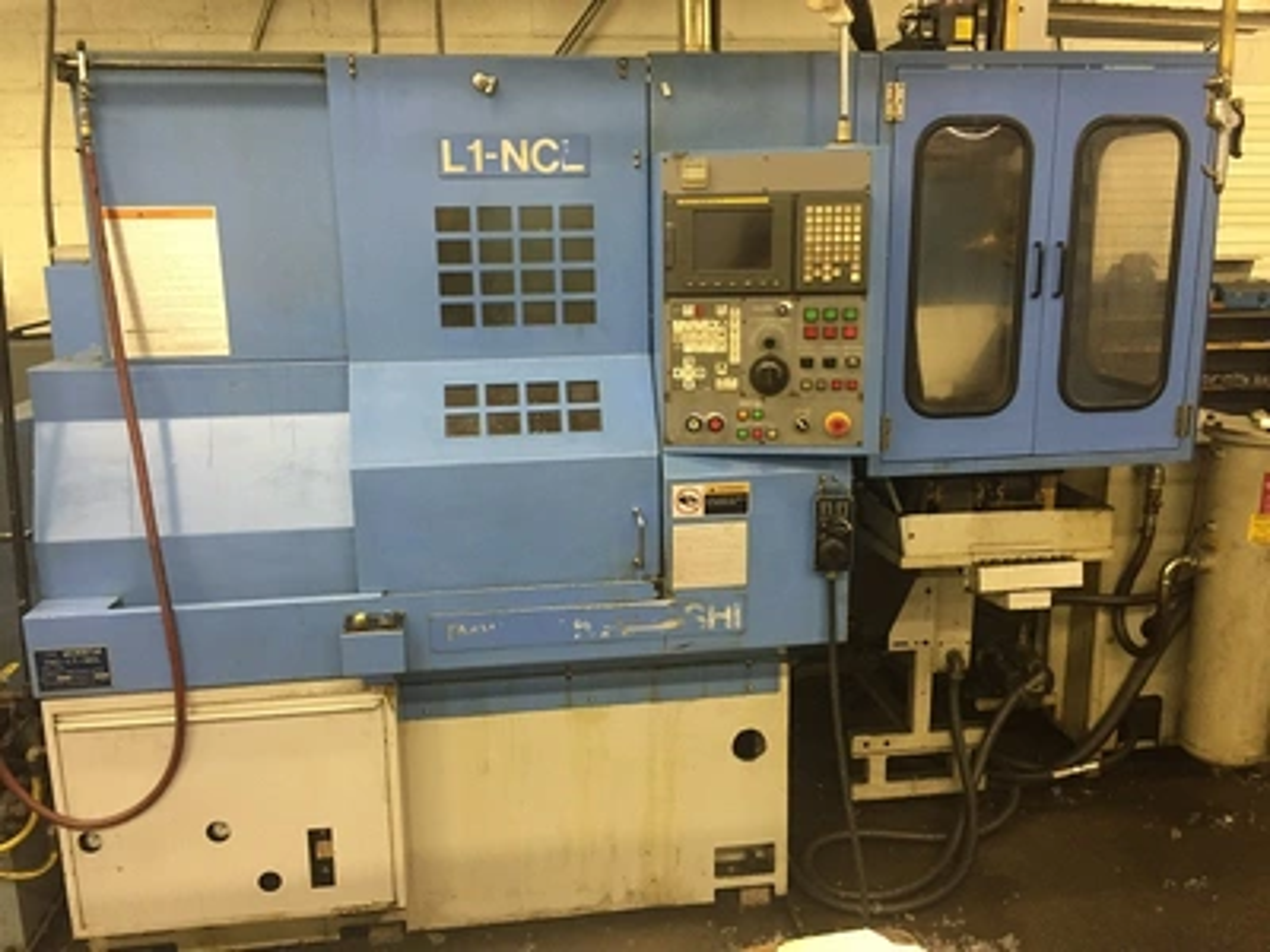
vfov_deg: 48.2
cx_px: 635
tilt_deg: -12.8
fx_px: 1064
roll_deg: -0.5
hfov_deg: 61.7
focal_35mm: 29
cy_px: 476
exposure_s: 1/30
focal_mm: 4.15
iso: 160
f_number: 2.2
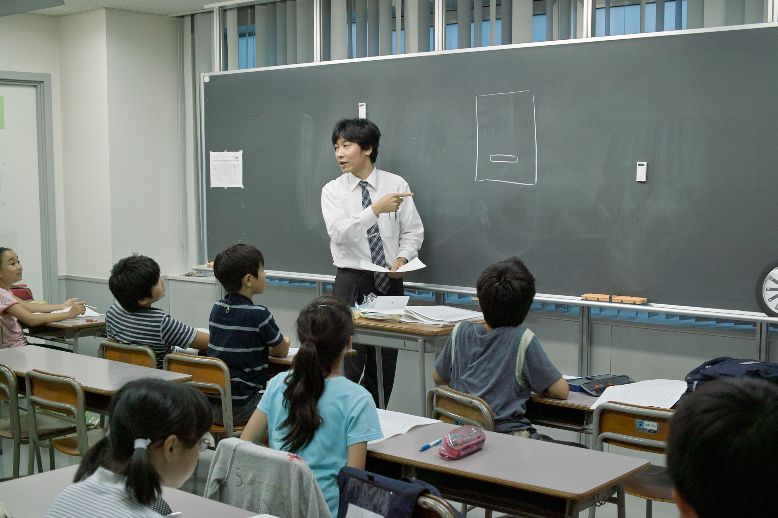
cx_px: 406
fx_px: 1037
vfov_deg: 28.0
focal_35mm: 48
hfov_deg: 41.1
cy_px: 292
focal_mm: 24.2
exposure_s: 1/100
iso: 200
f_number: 2.8
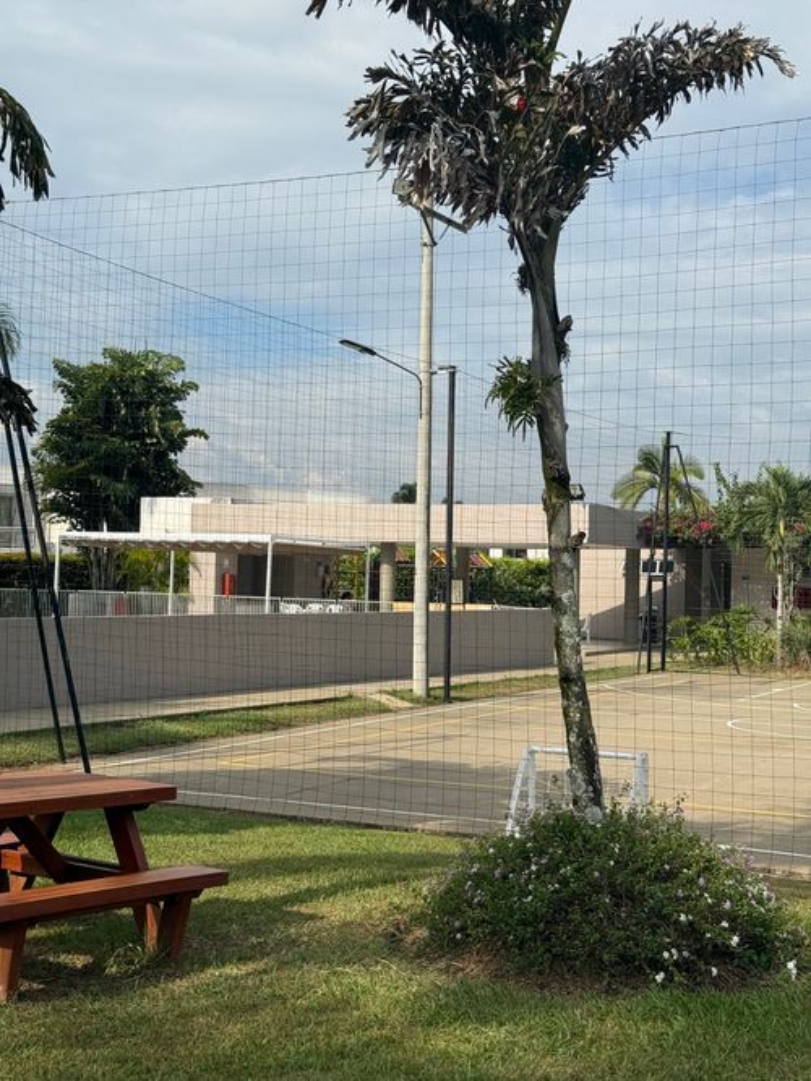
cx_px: 406
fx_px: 1500
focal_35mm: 48
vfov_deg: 39.7
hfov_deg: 30.3
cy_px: 540
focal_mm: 6.76
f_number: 1.78
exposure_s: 1/6024
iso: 64
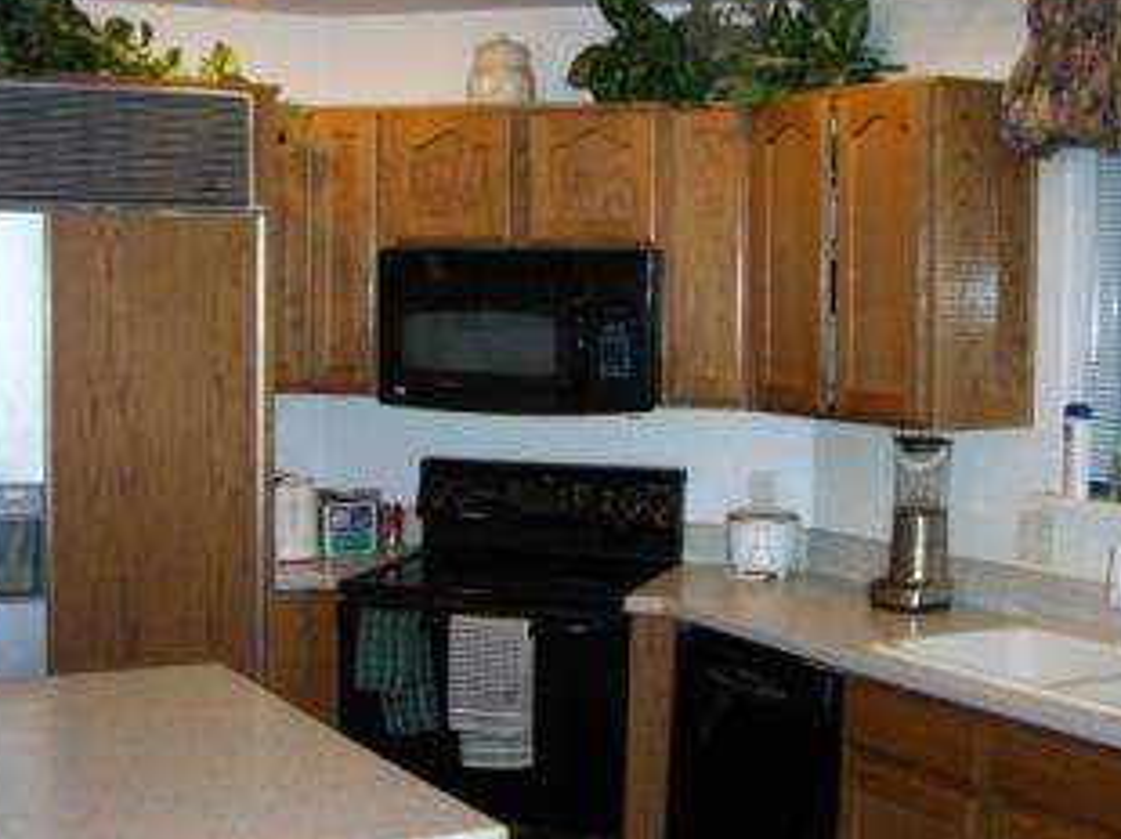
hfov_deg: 35.0
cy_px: 438
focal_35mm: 55
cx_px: 579
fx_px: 1780
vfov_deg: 26.5
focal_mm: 6.2
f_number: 2.7
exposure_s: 1/60
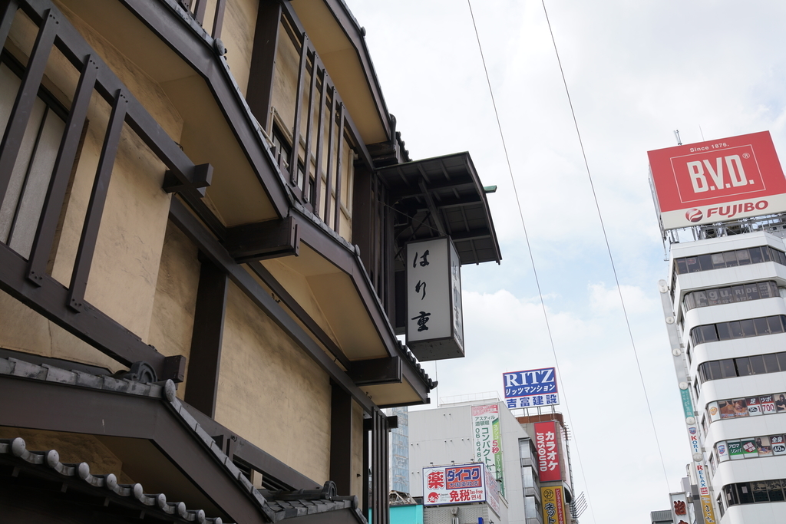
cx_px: 393
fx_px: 764
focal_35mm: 35
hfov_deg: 54.4
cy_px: 262
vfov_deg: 37.9
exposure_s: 1/250
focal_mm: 35
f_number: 7.1
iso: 100
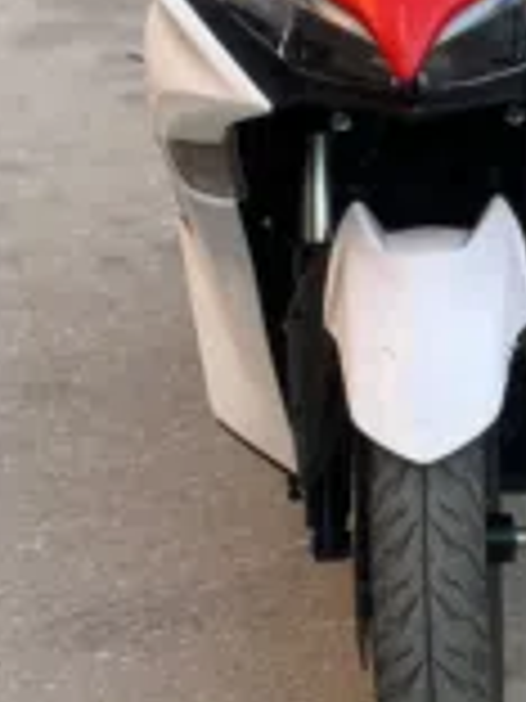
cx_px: 441
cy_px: 112
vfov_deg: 10.0
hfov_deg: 7.5
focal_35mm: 198
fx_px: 4012
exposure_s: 1/121
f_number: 2.8
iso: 64
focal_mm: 9
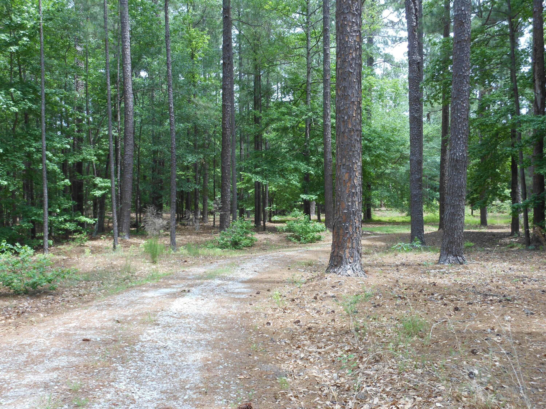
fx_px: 615
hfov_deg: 47.9
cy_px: 204
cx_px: 273
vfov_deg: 36.8
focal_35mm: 39
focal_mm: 6.9
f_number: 4.3
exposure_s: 1/100
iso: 80
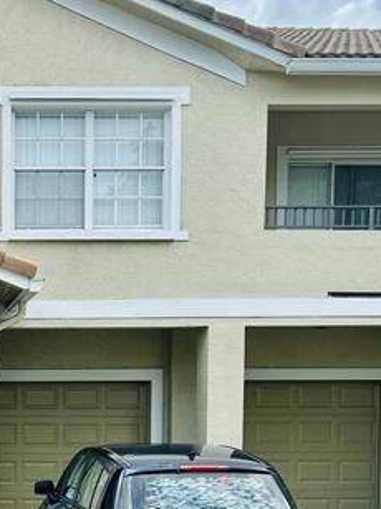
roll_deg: +1.5
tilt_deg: -2.5
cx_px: -76
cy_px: 464
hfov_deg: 21.0
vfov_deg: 28.6
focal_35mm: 65
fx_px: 955
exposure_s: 1/2353
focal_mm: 5.7
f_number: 1.5
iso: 50
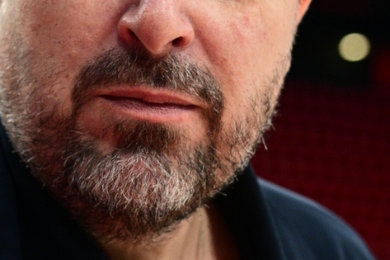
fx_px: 2101
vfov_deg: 7.1
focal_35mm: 194
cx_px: 145
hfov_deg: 10.6
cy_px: 74
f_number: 3.5
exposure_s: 1/400
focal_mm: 51
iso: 1000
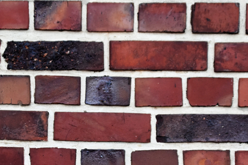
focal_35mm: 168
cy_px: 147
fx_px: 1157
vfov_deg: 8.1
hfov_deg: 12.2
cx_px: 92
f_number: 5.6
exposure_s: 1/125
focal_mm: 48
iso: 400
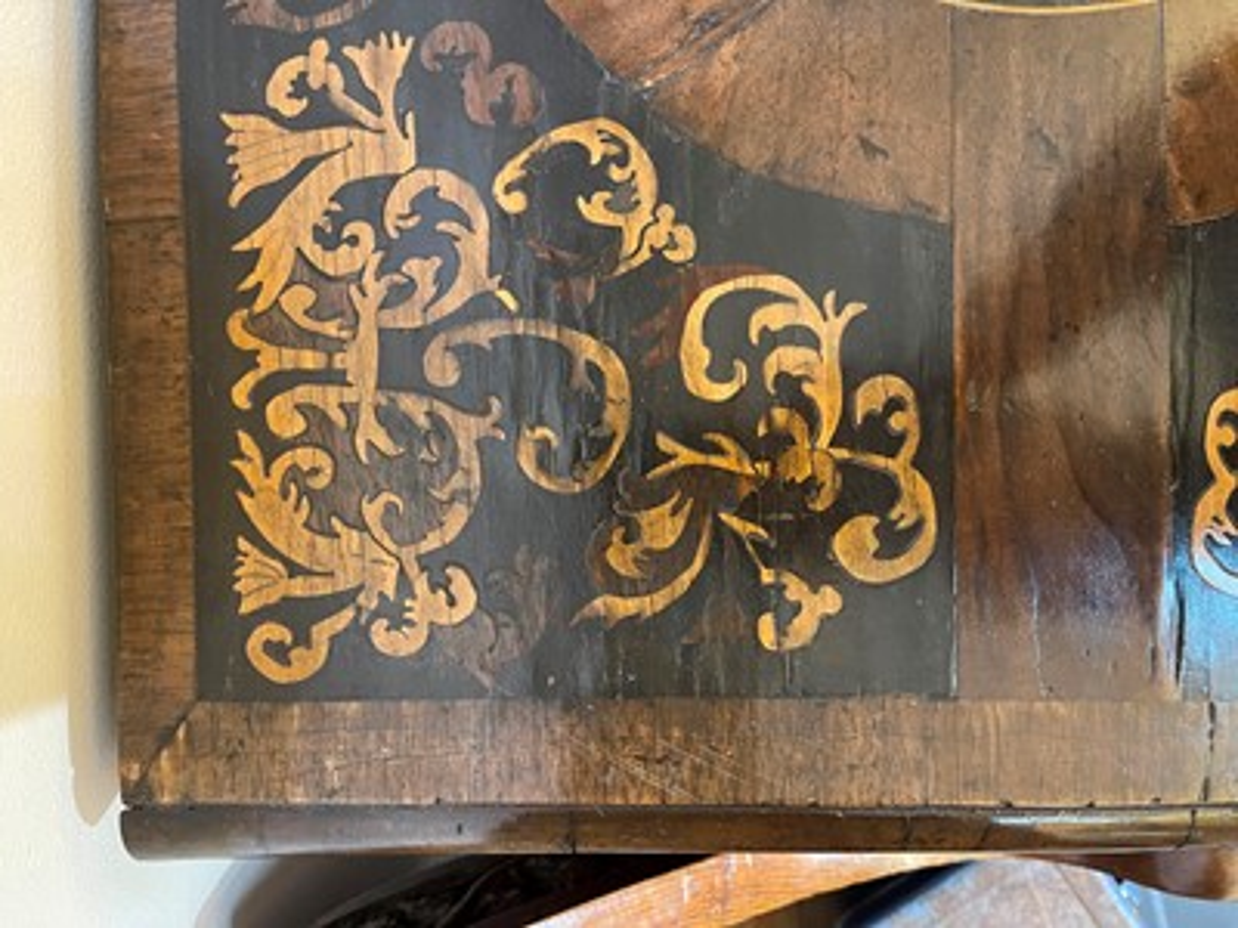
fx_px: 894
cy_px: 464
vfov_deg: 54.9
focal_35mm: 25
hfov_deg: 69.4
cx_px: 619
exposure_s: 1/33
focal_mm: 5.1
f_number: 1.6
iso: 640
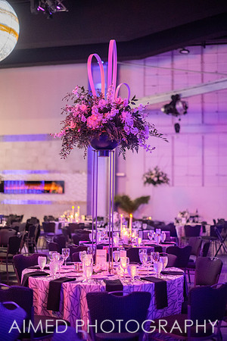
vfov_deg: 39.6
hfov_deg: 27.0
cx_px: 114
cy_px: 170
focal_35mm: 50
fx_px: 473
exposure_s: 1/200
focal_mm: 50
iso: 2500
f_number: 1.6
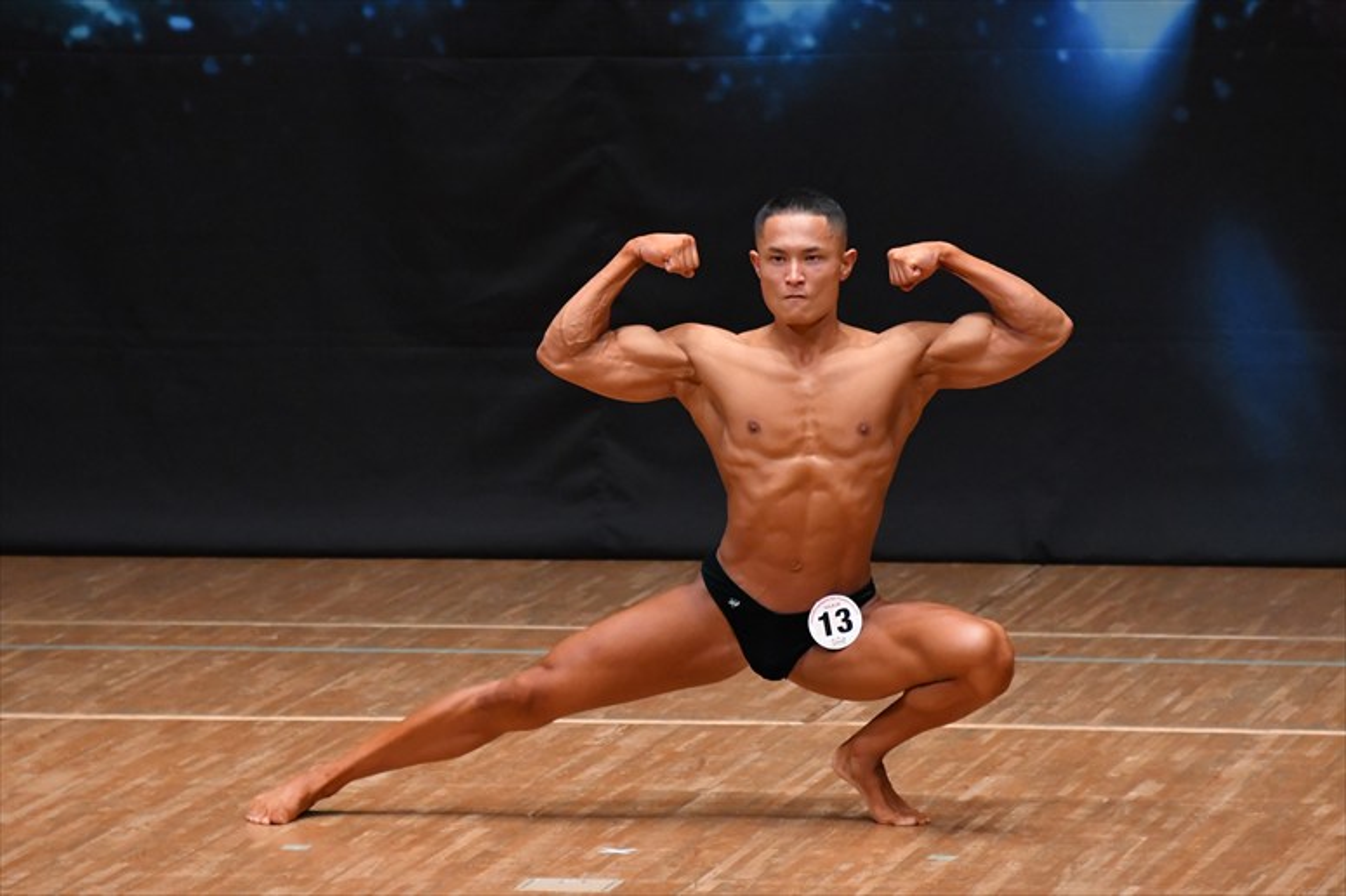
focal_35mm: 345
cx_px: 673
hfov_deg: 6.0
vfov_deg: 4.0
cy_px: 448
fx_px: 12893
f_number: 5.6
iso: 5000
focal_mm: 230
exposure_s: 1/400
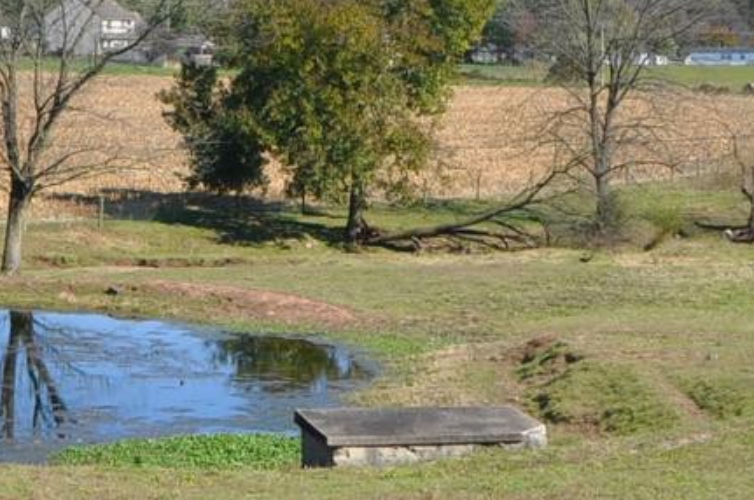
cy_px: 66
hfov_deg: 7.2
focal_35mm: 285
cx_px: 215
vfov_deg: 4.8
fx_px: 5960
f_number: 9
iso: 200
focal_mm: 40
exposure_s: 1/320
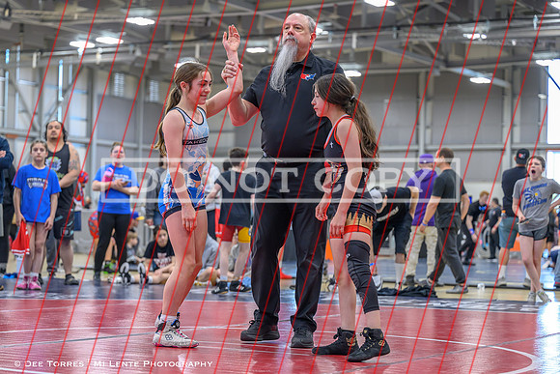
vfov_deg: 16.4
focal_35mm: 83
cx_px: 240
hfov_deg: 24.4
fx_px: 1294
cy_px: 202
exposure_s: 1/400
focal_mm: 70
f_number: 2.8
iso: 1250
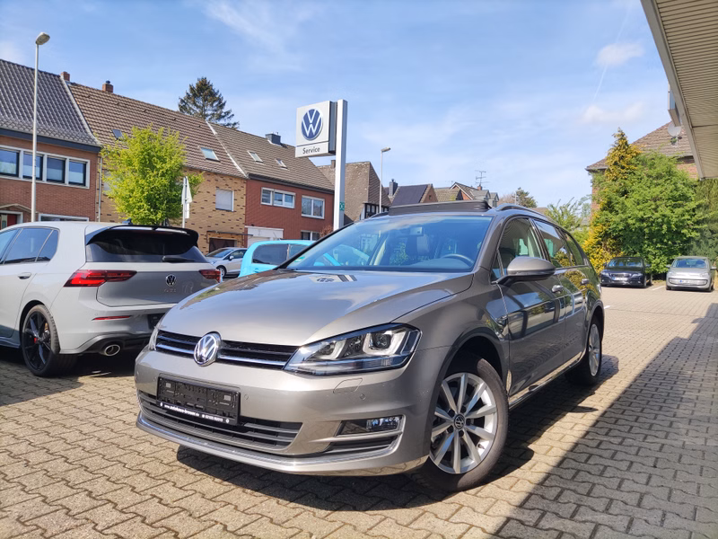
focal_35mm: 25
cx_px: 359
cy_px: 270
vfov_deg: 54.9
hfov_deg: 69.4
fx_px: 519
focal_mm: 4.71
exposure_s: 1/1160
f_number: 1.79
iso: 50
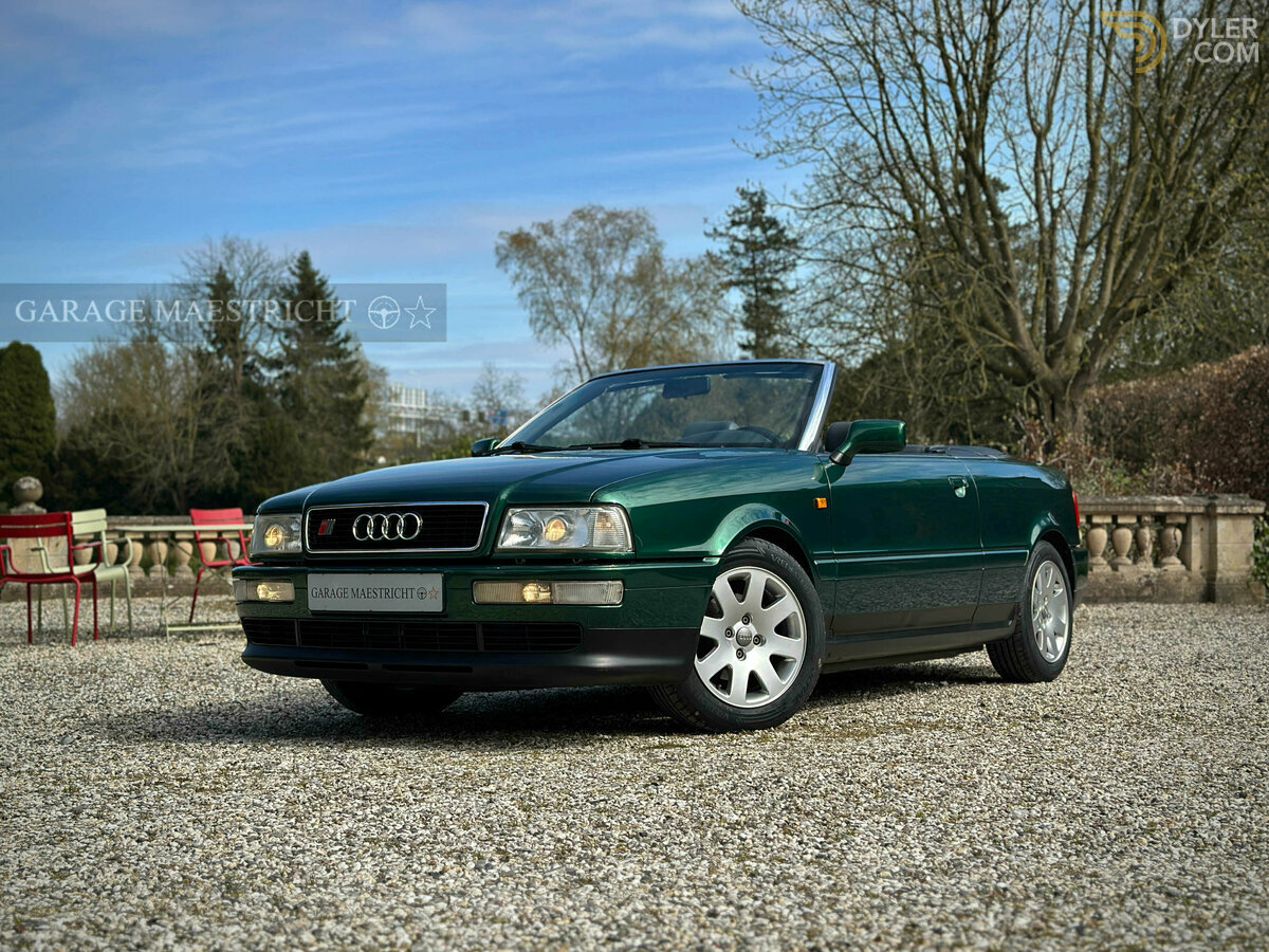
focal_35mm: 48
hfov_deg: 39.7
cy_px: 476
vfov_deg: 30.3
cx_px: 634
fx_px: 1760
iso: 80
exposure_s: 1/3367
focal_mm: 6.86
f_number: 1.78
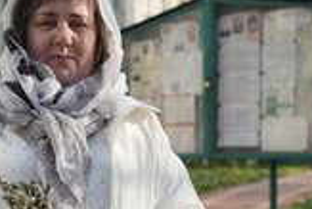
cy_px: 164
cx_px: 40
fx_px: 659
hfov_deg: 25.9
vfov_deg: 17.8
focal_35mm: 76
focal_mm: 31
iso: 640
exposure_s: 1/1000
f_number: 2.8
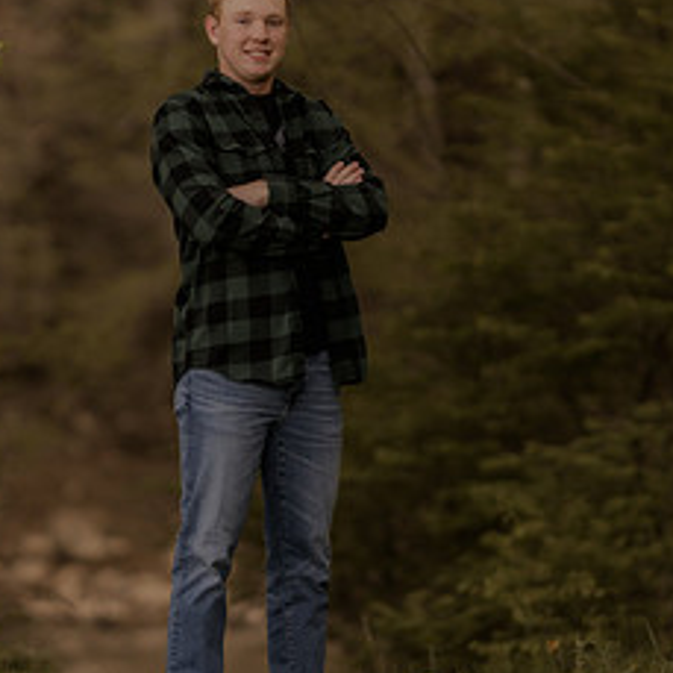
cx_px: 256
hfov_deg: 8.3
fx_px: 4663
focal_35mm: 212
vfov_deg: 8.3
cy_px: 361
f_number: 1.4
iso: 250
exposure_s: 1/800
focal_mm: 85
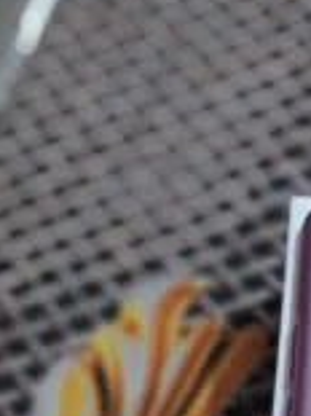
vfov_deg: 30.3
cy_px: 346
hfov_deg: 21.5
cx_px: 397
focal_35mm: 62
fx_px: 744
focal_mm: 5.25
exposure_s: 1/25
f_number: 4
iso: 2528
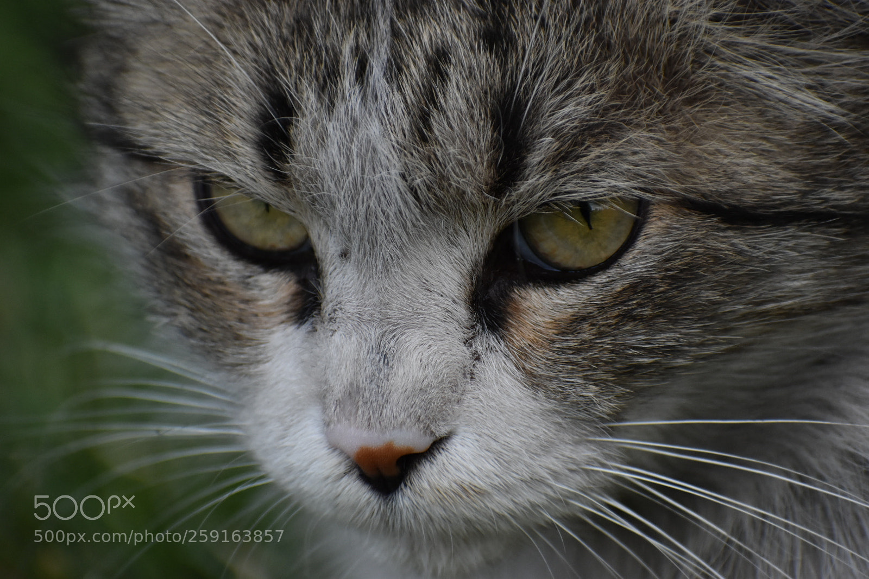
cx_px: 434
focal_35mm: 450
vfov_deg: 3.1
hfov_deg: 4.6
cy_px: 290
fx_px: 10863
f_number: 6.3
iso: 1000
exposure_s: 1/500
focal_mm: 300
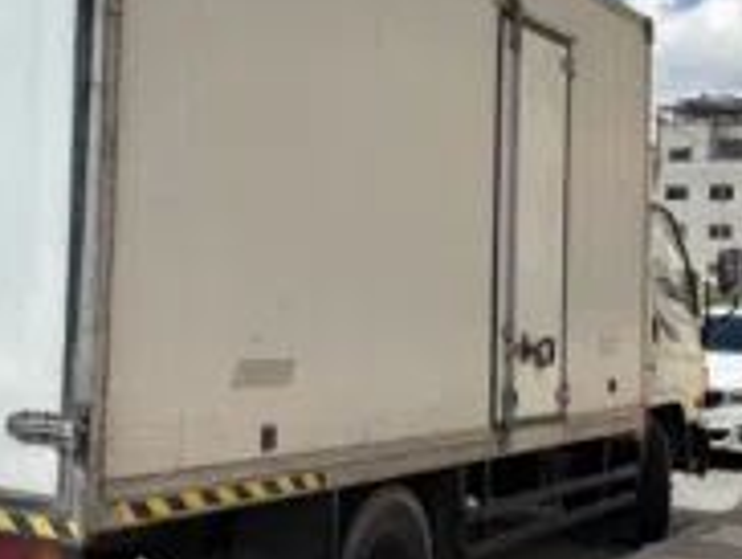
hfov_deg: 33.6
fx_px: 1223
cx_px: 277
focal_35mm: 57
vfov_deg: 25.7
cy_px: 237
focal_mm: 5.96
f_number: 1.6
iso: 50
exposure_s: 1/4425
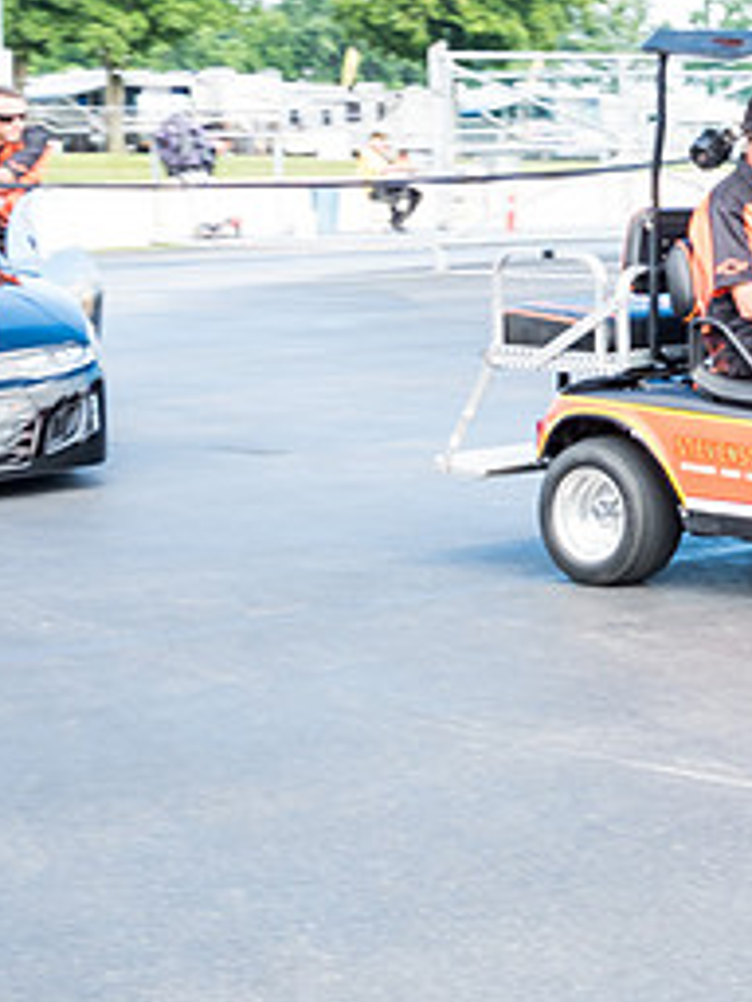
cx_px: 1054
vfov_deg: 17.6
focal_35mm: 111
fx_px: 3215
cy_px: 260
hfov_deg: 12.8
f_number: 9
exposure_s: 1/80
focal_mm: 34.3
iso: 400
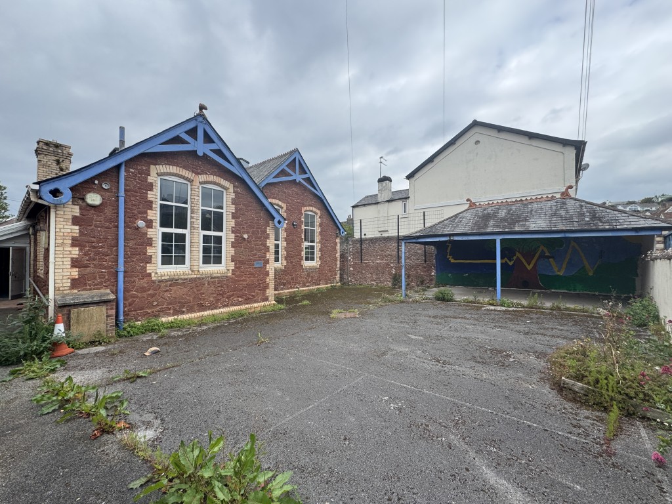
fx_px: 272
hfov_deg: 102.1
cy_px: 252
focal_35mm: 14
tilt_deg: +2.5
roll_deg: +0.7
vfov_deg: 85.7
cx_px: 336
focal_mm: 2.22
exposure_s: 1/944
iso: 50
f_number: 2.2
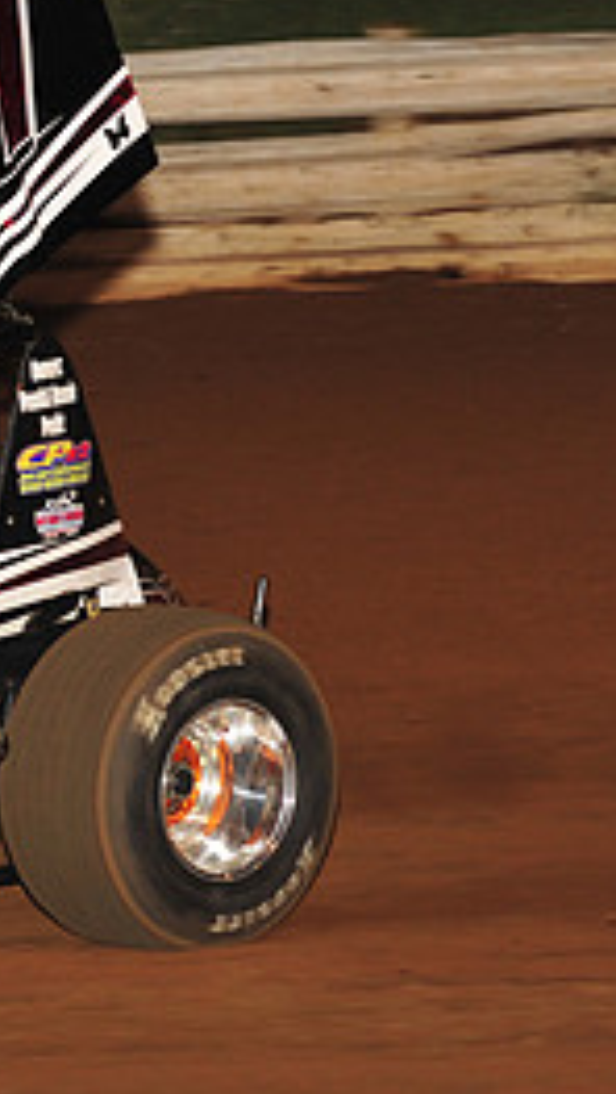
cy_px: 474
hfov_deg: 4.3
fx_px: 8041
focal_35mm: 277
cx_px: -491
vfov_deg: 7.8
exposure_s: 1/320
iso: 800
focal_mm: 120
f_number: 6.3
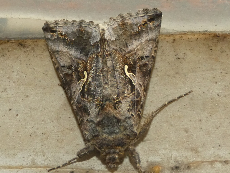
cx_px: 113
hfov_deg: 13.8
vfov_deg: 10.4
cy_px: 98
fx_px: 950
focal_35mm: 143
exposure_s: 1/80
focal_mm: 20.1
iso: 250
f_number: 5
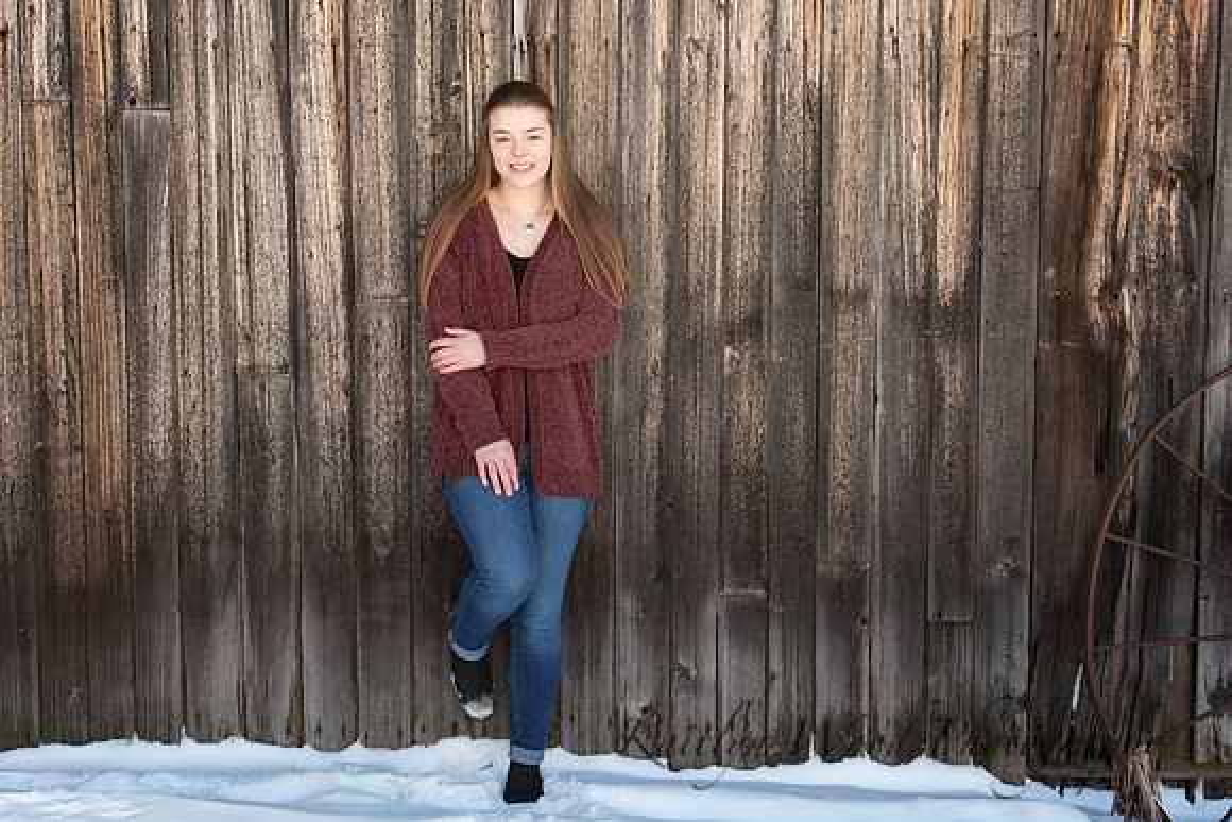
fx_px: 2417
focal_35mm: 71
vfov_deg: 19.3
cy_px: 411
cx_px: 616
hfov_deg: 28.6
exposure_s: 1/200
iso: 400
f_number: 7.1
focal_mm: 70
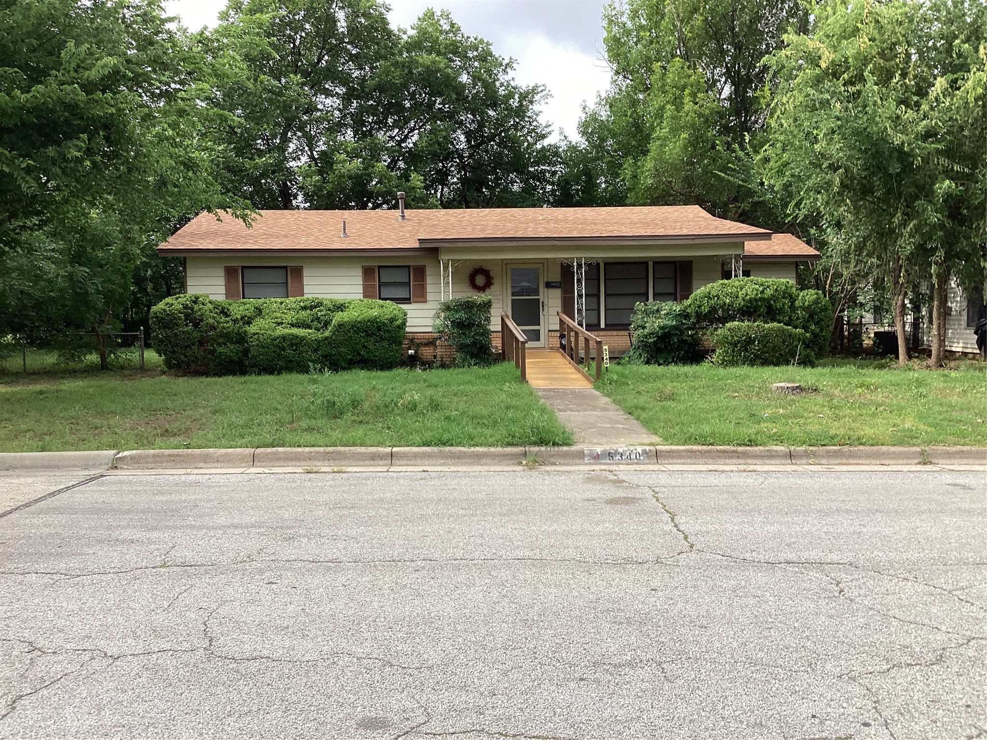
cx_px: 494
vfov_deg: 45.4
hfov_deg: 58.4
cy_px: 370
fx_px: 884
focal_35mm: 31
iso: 25
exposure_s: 1/479
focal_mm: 3.3
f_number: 2.4
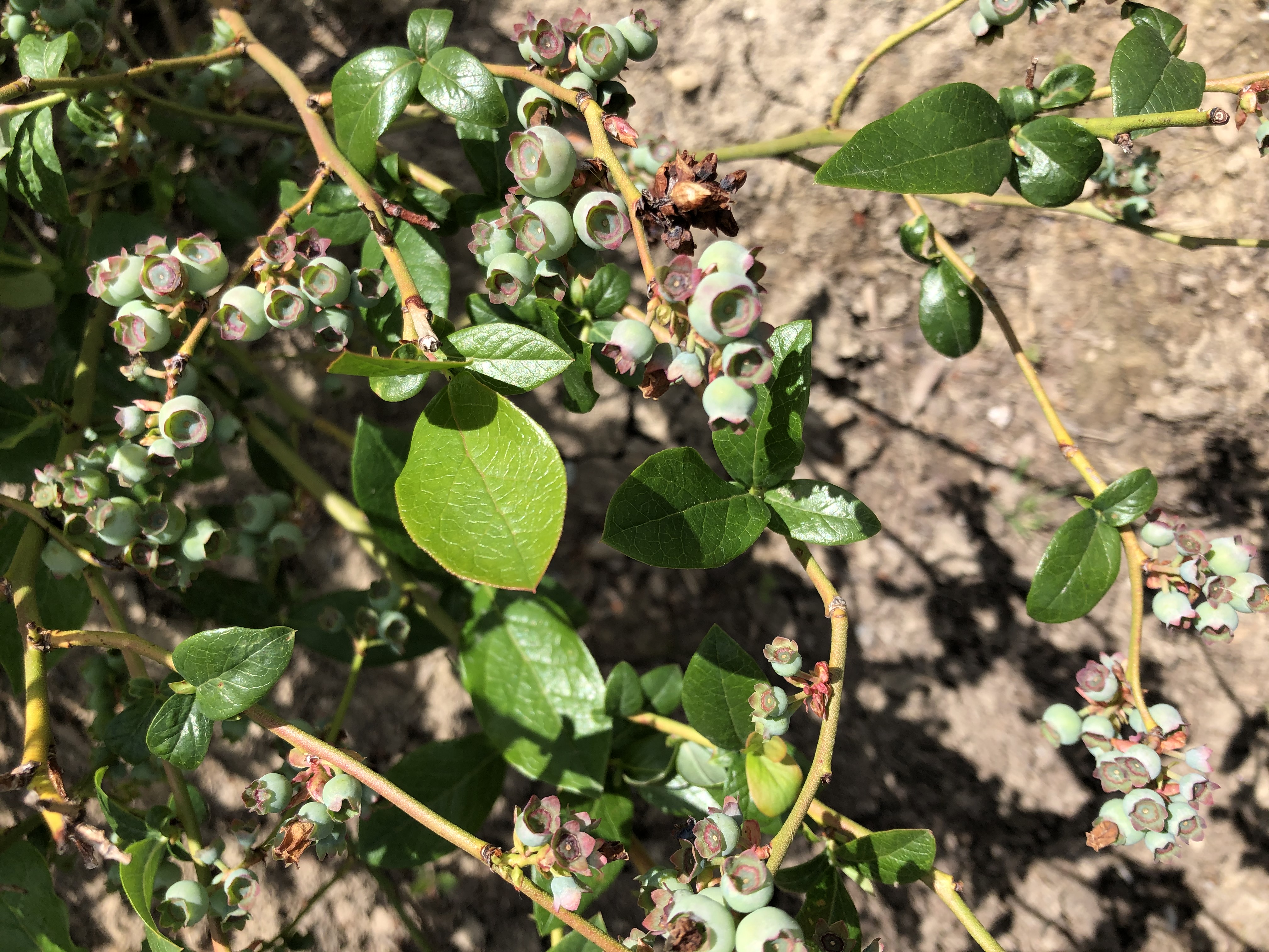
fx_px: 1026
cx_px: 634
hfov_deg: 63.4
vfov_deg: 49.7
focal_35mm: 28
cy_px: 476
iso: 20
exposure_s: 1/1263
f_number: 1.8
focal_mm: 3.99
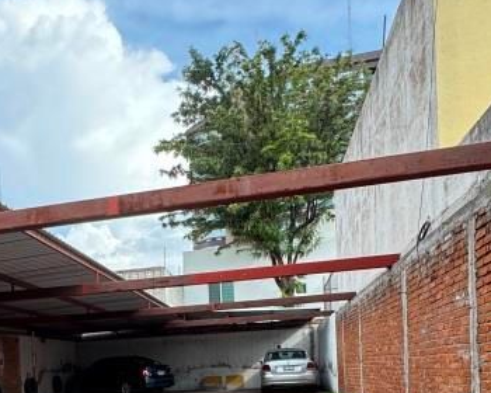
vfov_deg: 34.2
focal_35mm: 40
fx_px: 581
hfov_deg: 43.8
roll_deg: +2.6
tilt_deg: -2.6
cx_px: 105
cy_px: 387
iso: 40
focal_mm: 2.22
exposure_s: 1/482
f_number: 2.2
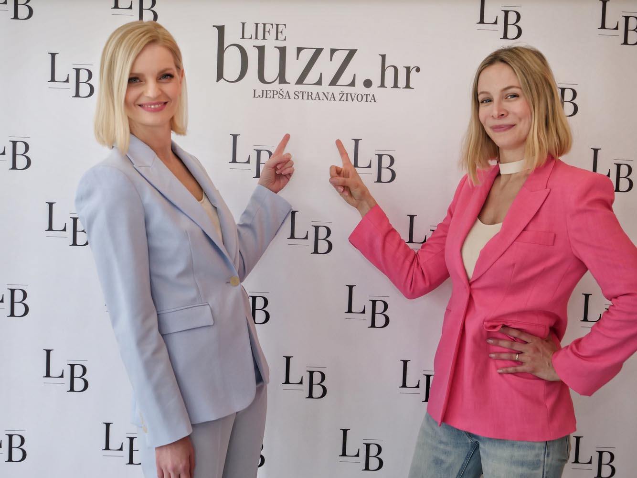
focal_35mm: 46
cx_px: 318
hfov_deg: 41.2
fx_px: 846
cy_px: 239
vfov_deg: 31.5
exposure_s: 1/250
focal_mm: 23
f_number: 4.5
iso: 1250
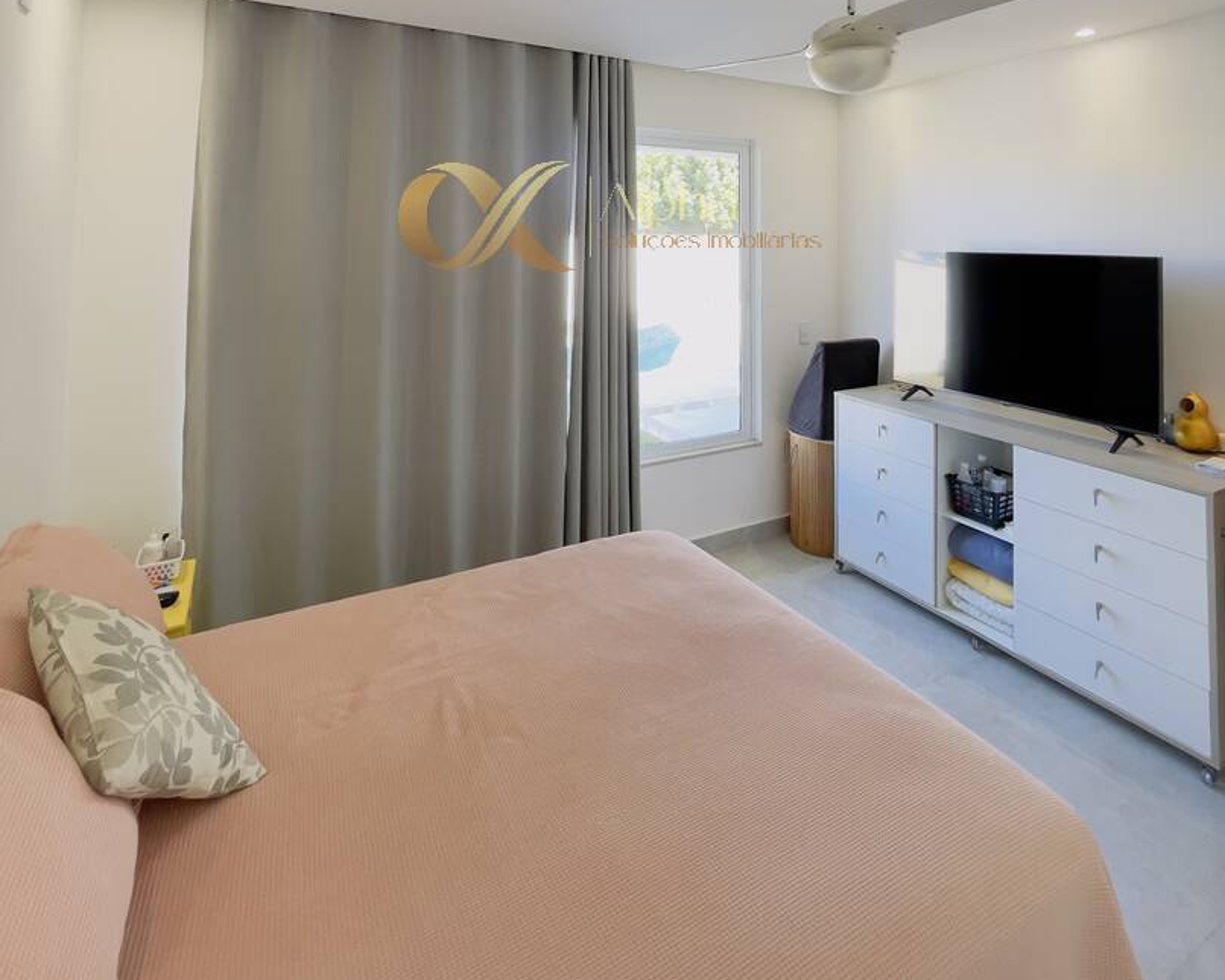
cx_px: 614
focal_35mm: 17
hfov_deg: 89.6
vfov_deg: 70.5
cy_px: 217
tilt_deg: +1.3
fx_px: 616
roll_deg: -0.7
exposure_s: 1/40
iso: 50
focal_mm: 1.54
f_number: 2.4
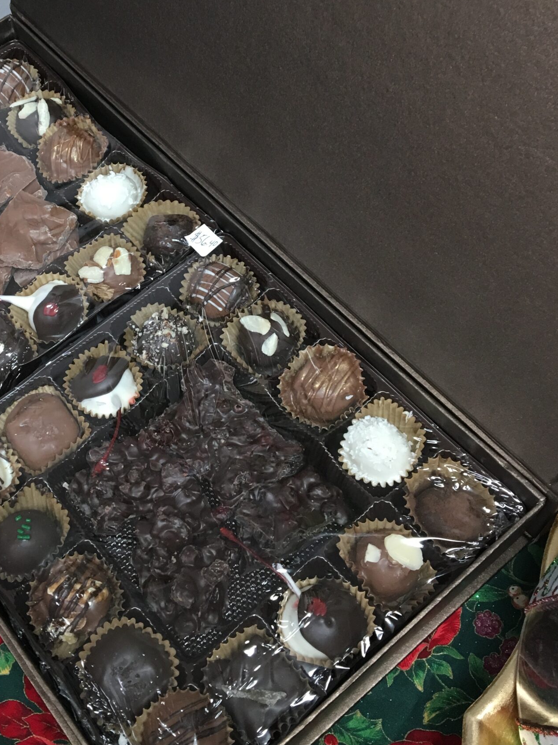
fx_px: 946
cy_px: 278
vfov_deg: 42.6
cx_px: 151
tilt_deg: -55.2
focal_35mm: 44
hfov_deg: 32.4
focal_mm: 4.15
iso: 80
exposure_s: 1/30
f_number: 2.2
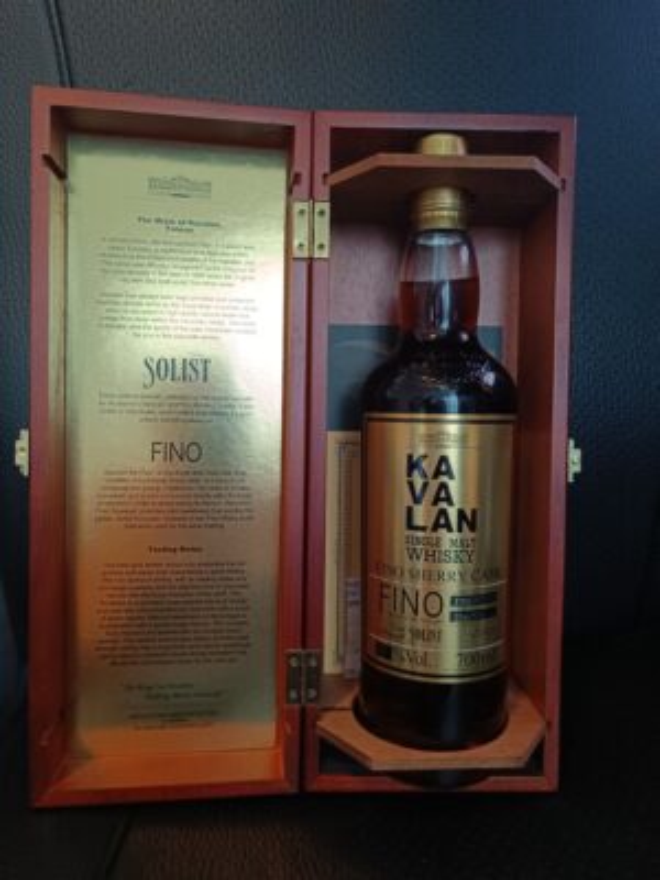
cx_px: 330
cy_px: 440
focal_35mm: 24
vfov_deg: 71.6
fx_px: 610
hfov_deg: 56.8
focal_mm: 5.59
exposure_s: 1/33.3
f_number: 1.88
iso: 673
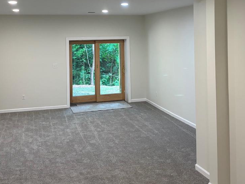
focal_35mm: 51
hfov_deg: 37.3
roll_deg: +0.6
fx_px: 361
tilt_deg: -1.0
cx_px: 146
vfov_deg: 28.0
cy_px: 39
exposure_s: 1/60
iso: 125
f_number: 1.6
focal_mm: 5.96
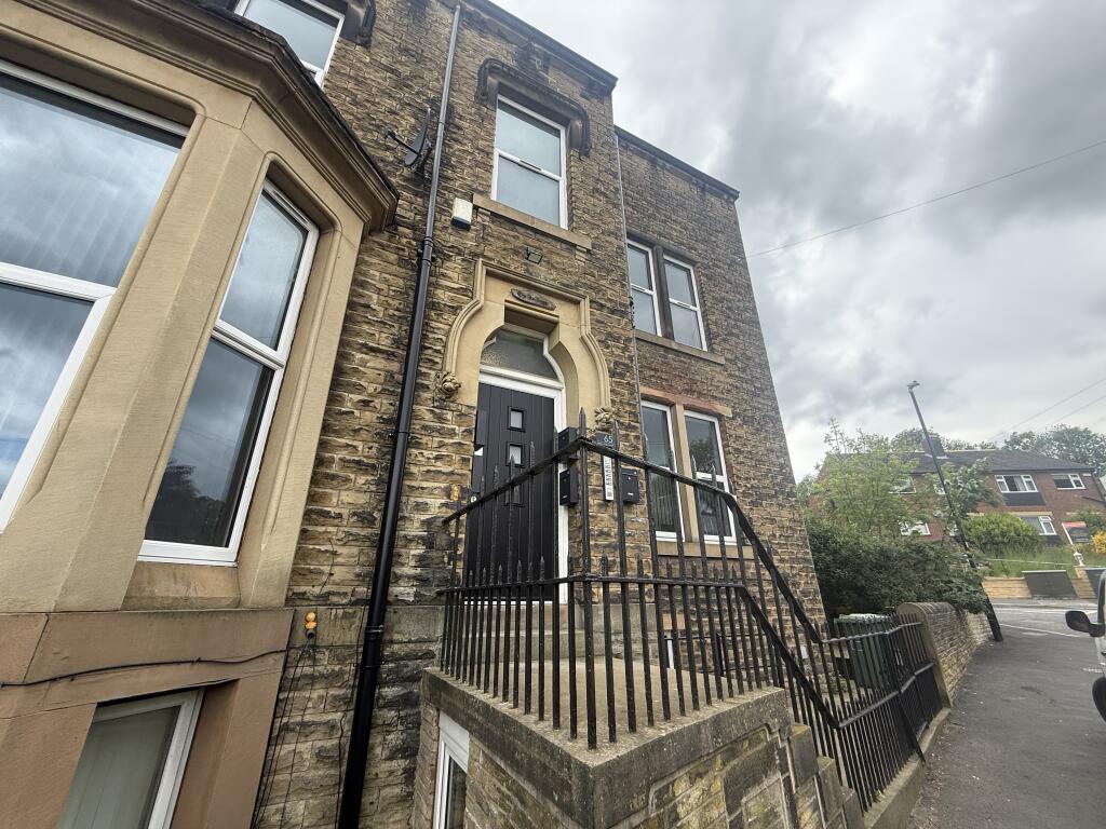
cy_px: 414
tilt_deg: +23.4
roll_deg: -0.3
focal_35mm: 14
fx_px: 447
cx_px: 553
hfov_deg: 102.1
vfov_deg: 85.7
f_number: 2.2
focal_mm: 2.22
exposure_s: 1/549
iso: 64
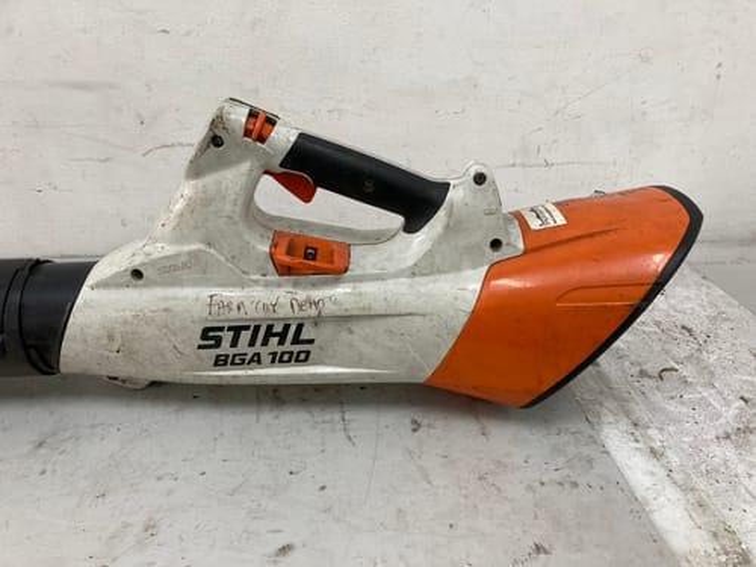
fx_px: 612
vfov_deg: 49.7
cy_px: 284
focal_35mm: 28
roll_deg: +0.8
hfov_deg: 63.4
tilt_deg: -29.1
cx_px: 378
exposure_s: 1/100
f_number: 1.8
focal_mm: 3.99
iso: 64
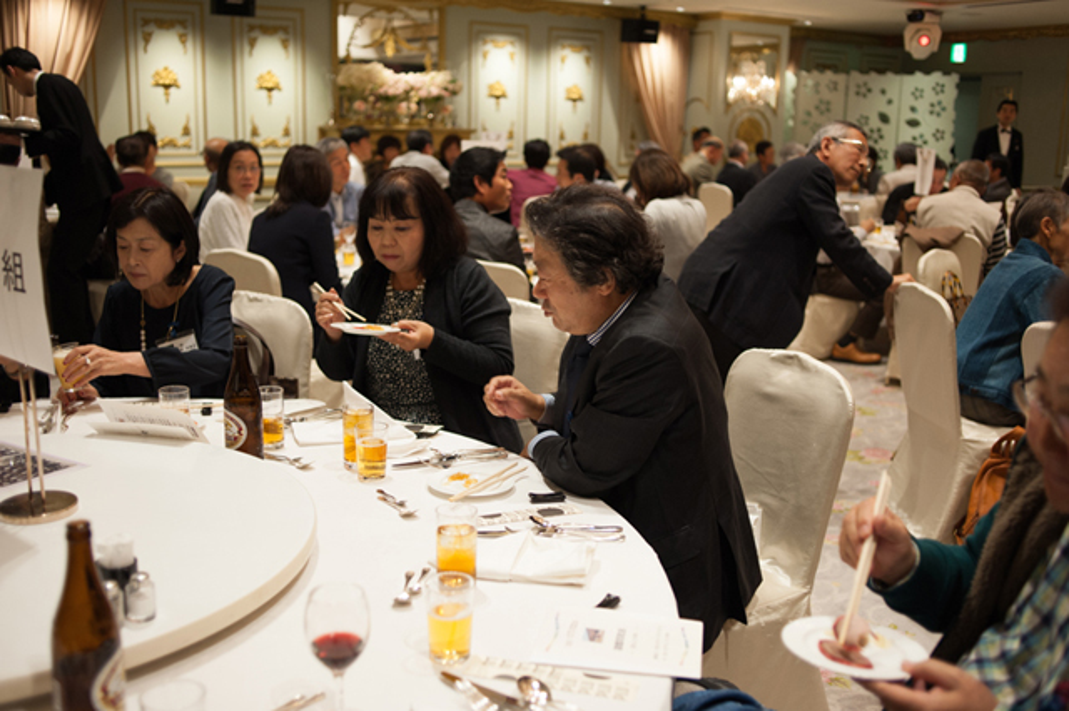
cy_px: 356
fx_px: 1039
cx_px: 534
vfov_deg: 37.8
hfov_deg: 54.5
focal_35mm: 35
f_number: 2.8
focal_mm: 35
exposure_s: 1/100
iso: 640
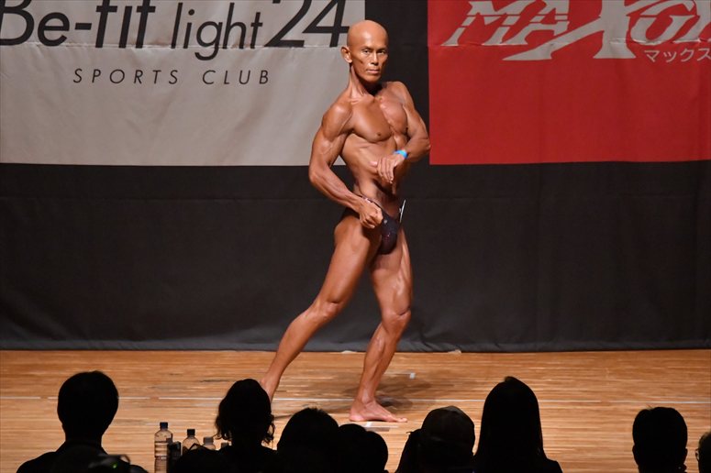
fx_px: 5330
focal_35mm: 270
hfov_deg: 7.6
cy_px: 236
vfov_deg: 5.1
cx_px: 356
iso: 10000
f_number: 5.6
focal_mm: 180
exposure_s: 1/400
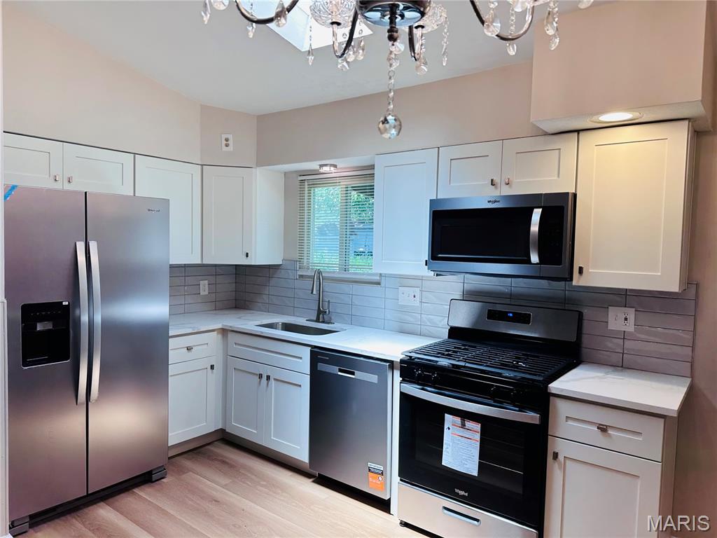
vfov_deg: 56.8
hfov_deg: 71.6
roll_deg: -1.4
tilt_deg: -2.2
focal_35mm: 24
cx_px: 358
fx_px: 497
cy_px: 269
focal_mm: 6.86
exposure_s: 1/163
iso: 64
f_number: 1.78
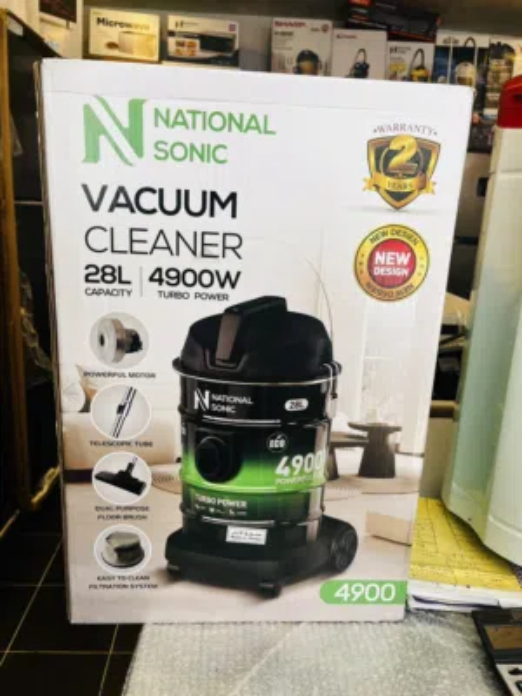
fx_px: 523
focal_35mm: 26
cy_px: 348
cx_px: 261
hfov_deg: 53.1
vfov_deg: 67.3
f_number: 1.6
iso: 50
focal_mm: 5.1
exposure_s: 1/121
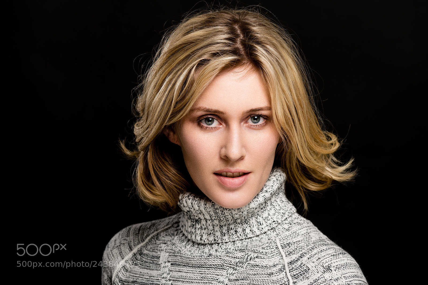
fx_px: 1783
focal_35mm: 150
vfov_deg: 9.1
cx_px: 214
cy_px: 142
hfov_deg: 13.7
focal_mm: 150
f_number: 8
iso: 100
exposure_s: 1/125
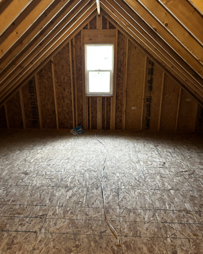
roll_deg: +0.0
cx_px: 99
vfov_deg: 62.2
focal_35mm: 28
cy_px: 131
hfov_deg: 51.6
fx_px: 210
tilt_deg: -18.5
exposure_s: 1/60
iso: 250
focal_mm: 5.7
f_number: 1.5
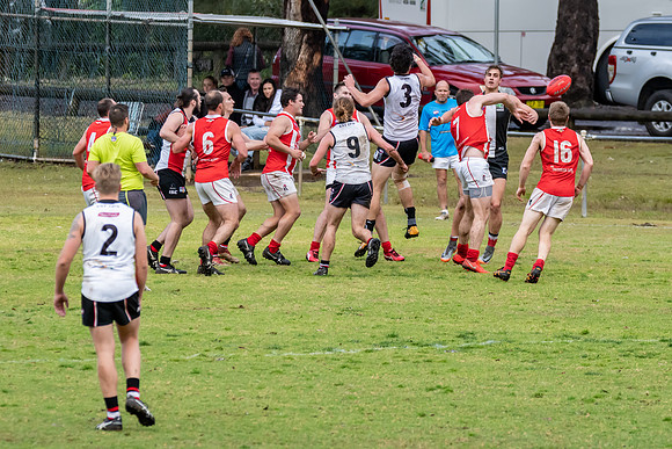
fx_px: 10010
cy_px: 170
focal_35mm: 536
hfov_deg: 3.8
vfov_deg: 2.6
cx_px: 399
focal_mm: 280
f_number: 7.1
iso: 1250
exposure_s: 1/2500
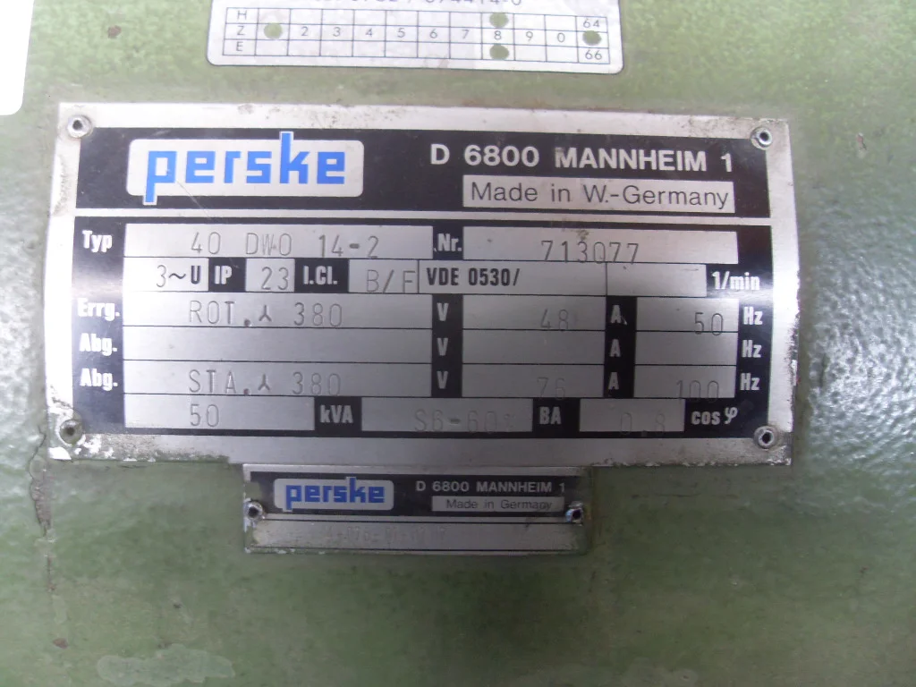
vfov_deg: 40.7
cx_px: 458
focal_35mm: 35
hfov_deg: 52.6
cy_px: 344
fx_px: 926
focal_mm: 6.3
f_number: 2.8
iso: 200
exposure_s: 1/15
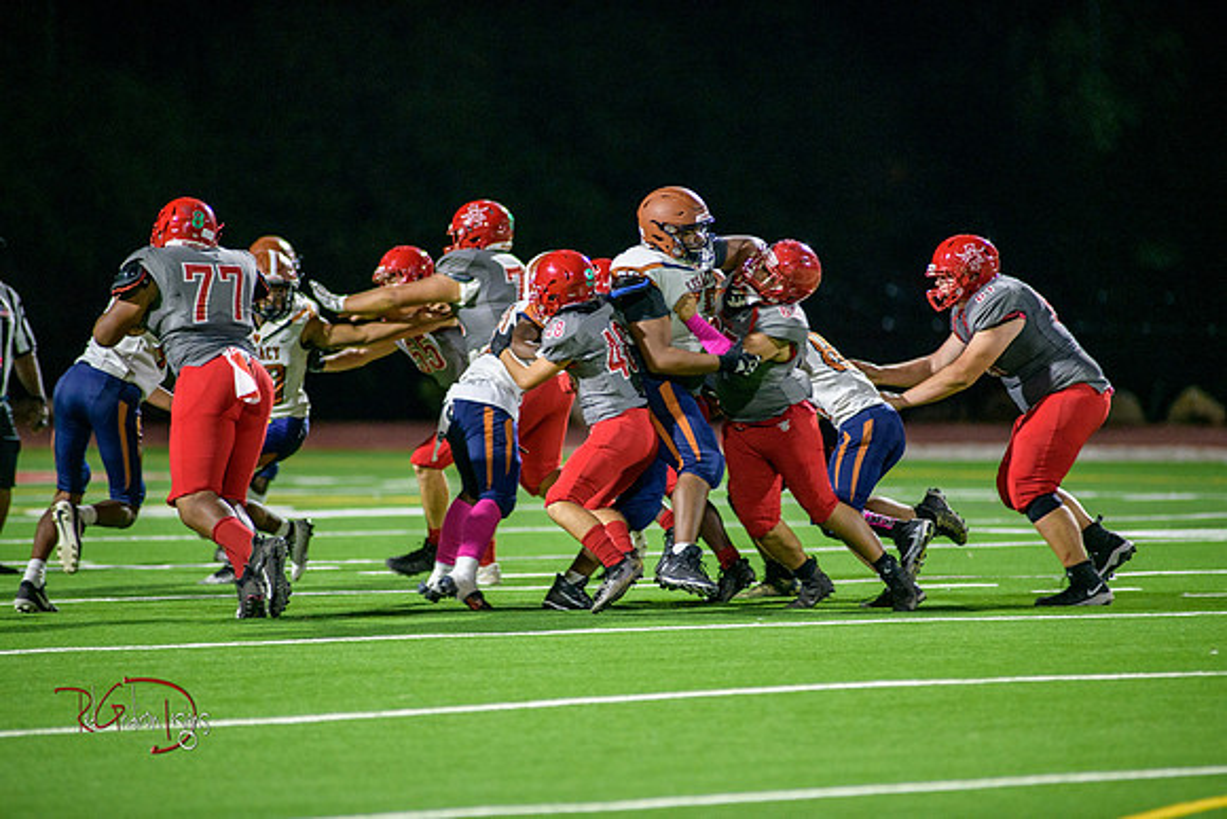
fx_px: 10227
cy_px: 410
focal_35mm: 300
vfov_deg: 4.6
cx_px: 614
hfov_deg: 6.9
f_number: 2.8
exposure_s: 1/500
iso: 2000
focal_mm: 300
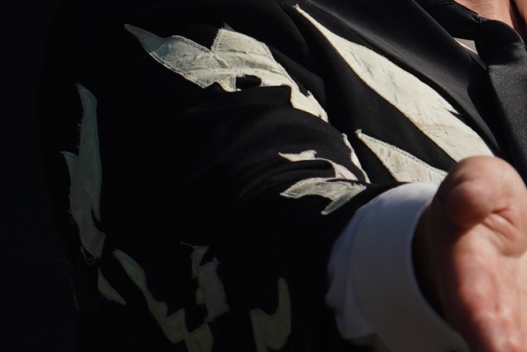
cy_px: 41
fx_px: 10115
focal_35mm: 691
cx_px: 738
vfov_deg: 2.0
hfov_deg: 3.0
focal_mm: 105
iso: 100
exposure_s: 1/400
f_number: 7.1
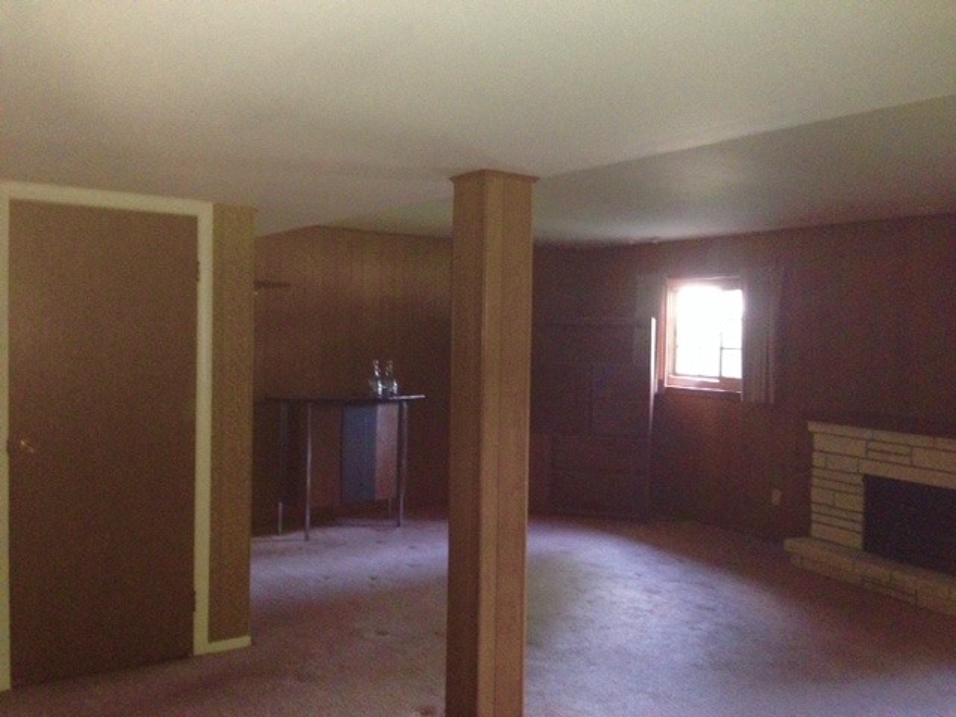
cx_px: 478
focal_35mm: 33
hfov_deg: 55.4
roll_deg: -1.5
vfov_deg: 42.9
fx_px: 911
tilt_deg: -1.5
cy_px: 358
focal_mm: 4.12
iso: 400
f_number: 2.4
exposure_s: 1/16
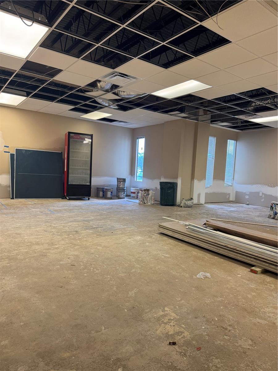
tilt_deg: -4.0
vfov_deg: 71.6
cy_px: 186
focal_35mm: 24
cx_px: 139
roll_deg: -2.0
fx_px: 257
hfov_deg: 56.8
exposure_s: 1/60
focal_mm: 6.76
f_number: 1.78
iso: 250
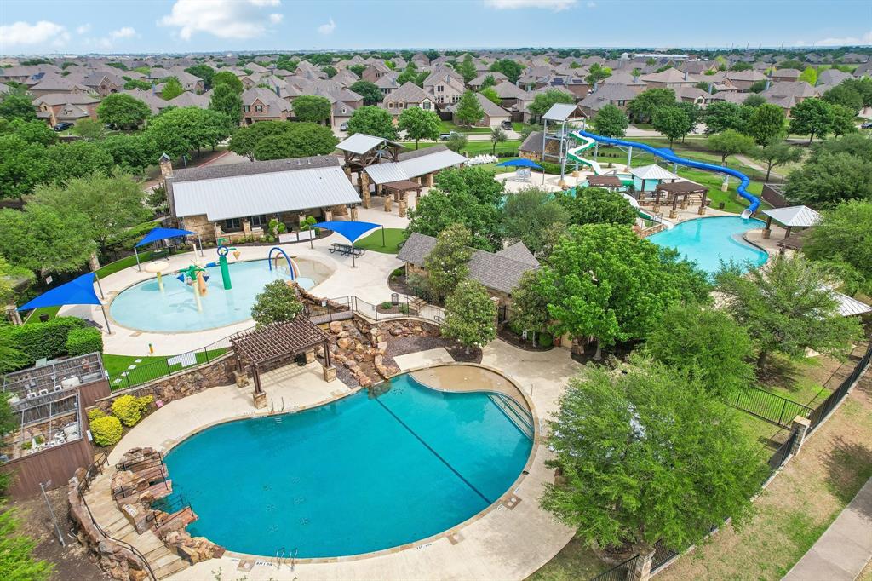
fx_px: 533
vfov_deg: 57.2
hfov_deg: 78.6
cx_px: 436
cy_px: 290
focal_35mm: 22
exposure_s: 1/1500
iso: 100
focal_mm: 8.4
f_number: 2.8
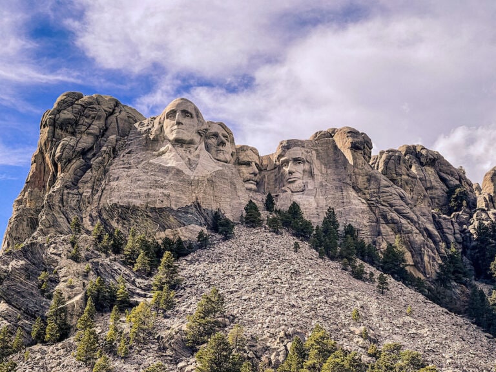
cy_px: 186
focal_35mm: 64
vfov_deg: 22.9
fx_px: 917
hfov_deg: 30.3
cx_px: 248
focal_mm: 7.5
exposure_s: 1/1800
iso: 20
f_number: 2.2
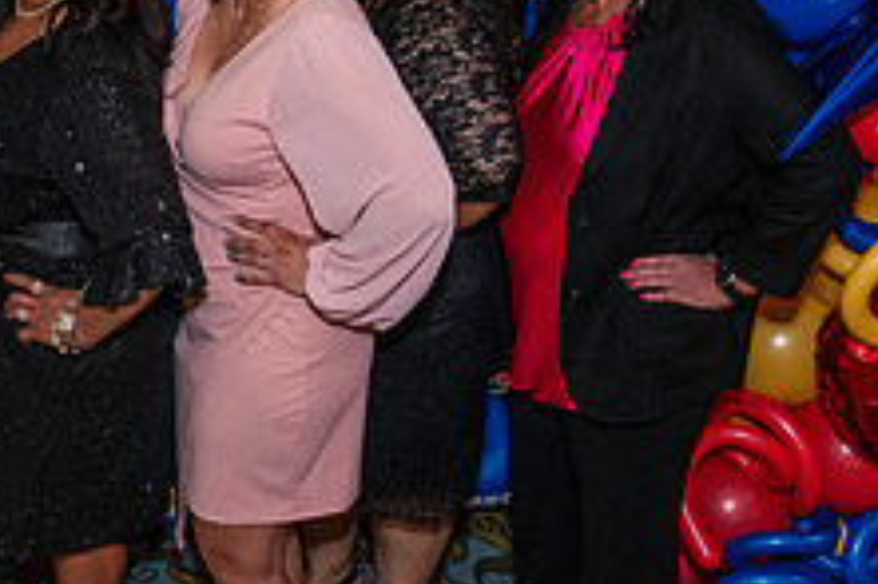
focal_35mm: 63
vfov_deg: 21.3
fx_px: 1535
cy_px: 137
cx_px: 75
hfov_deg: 30.4
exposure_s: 1/125
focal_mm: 24
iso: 3200
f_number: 3.5
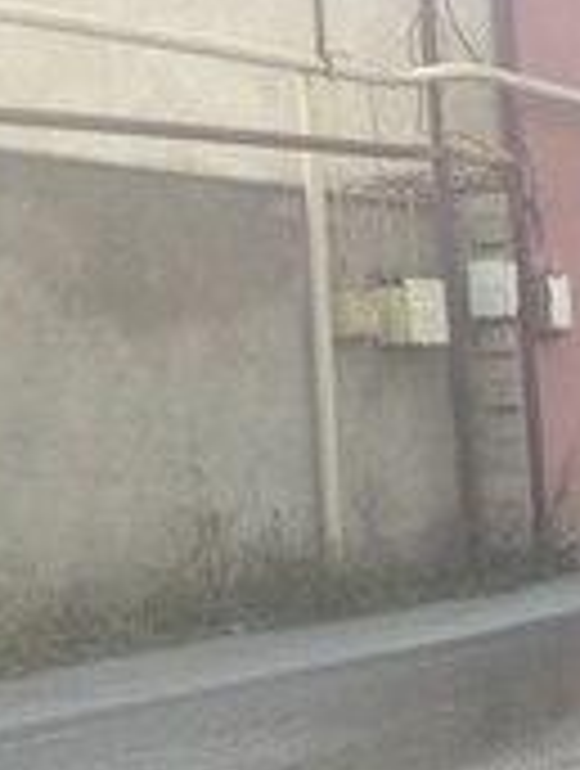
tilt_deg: -6.5
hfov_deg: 10.6
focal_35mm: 127
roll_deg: -0.8
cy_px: 885
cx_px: 1218
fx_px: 2827
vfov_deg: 15.0
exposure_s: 1/414
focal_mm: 4.12
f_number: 2.4
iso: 50
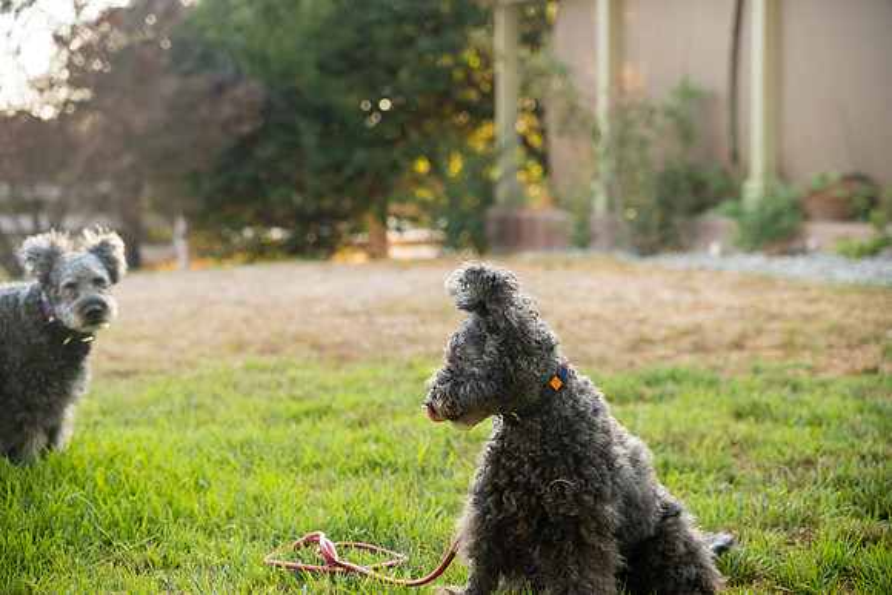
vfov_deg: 18.2
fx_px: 1859
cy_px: 298
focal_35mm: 75
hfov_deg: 27.0
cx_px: 446
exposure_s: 1/320
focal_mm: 75
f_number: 4
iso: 800
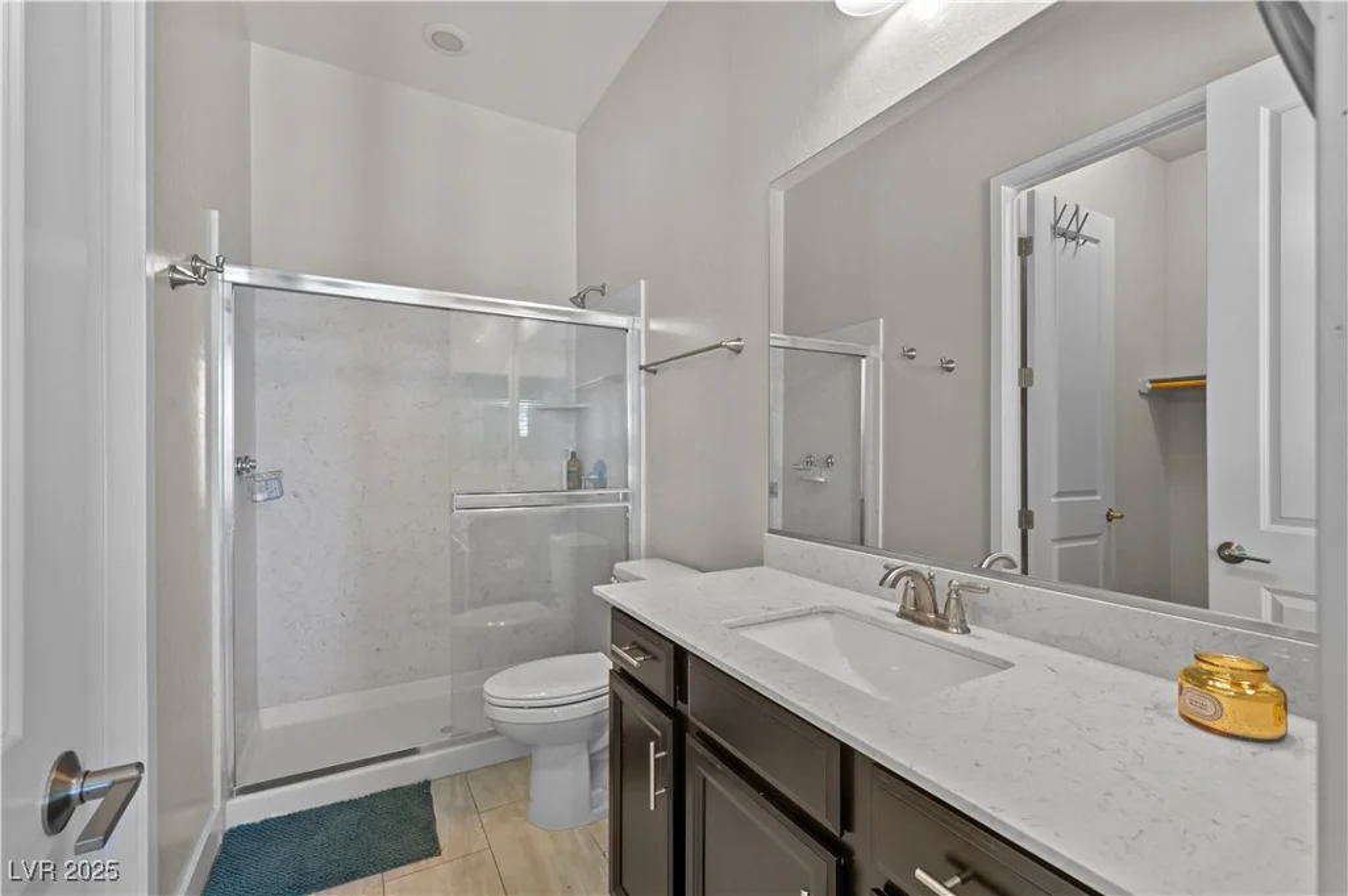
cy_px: 448
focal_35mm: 16
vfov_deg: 75.4
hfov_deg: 98.6
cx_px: 674
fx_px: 580
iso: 500
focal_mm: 15.5
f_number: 8
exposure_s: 1/4
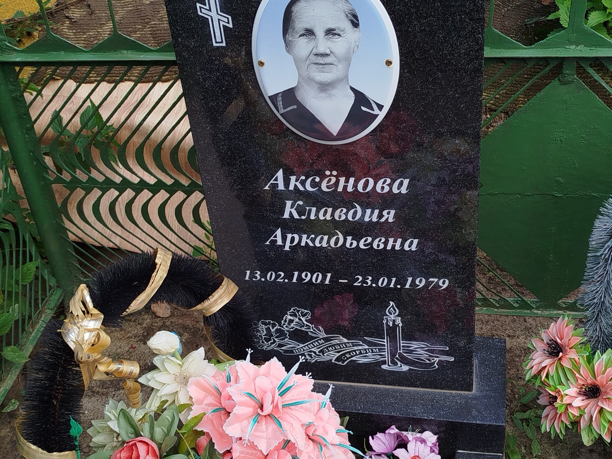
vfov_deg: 30.3
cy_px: 230
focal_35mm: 48
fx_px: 849
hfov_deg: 39.7
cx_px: 306
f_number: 1.7
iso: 50
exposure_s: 1/493
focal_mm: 5.31
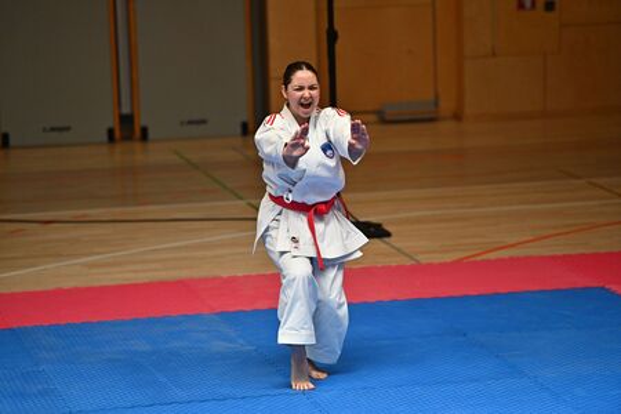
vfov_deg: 7.8
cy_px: 207
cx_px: 310
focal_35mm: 175
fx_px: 3019
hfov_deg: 11.7
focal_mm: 175
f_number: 2.8
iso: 2000
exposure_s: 1/6400
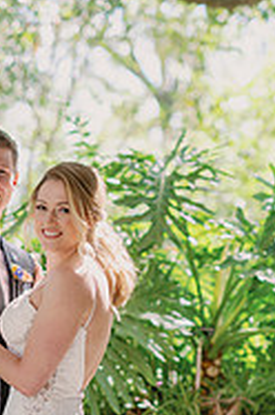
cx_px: -3
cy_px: 453
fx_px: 2358
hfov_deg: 6.7
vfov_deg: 9.9
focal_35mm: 205
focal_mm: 85
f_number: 2.8
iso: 160
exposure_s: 1/800
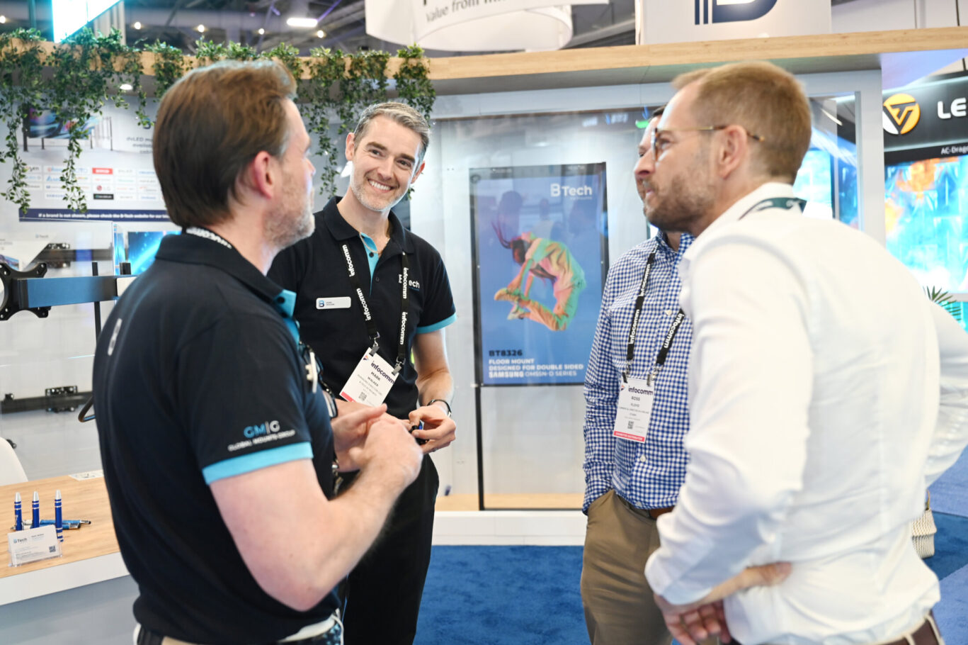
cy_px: 322
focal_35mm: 32
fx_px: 873
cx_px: 484
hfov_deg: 58.0
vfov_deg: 40.5
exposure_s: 1/125
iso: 1250
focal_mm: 32.5
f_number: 3.2
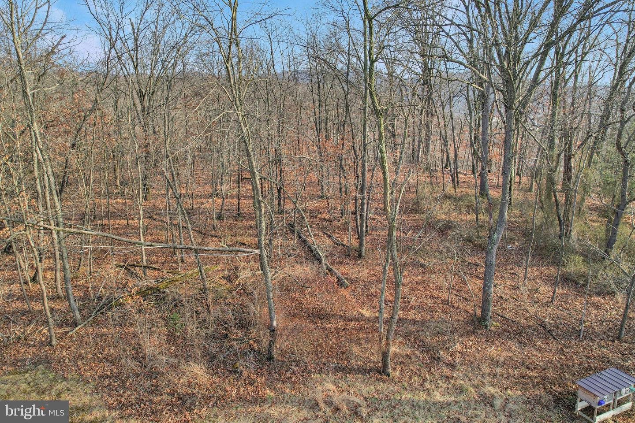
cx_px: 318
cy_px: 212
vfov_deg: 57.2
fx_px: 388
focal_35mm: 22
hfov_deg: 78.6
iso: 100
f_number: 2.8
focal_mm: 8.38
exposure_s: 1/20
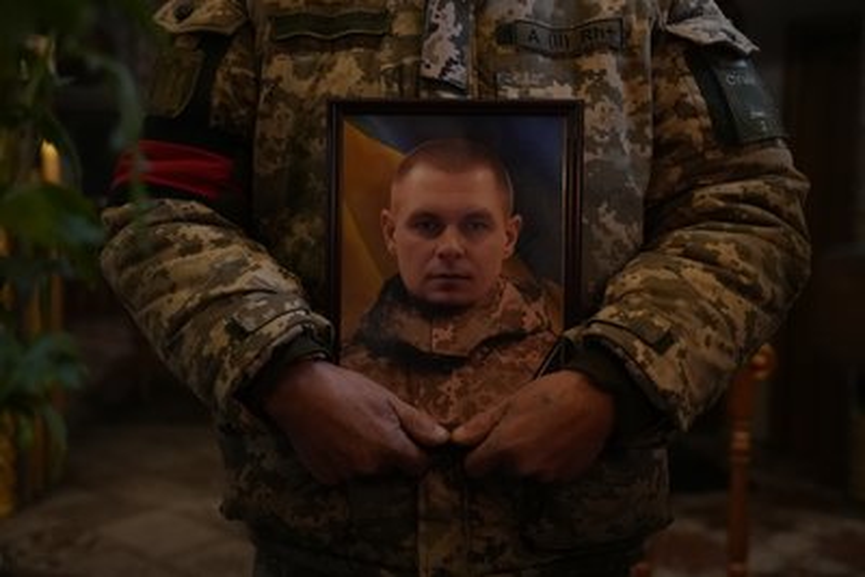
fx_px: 961
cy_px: 288
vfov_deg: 33.4
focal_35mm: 40
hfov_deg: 48.4
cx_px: 432
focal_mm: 40
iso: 10000
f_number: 3.2
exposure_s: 1/500
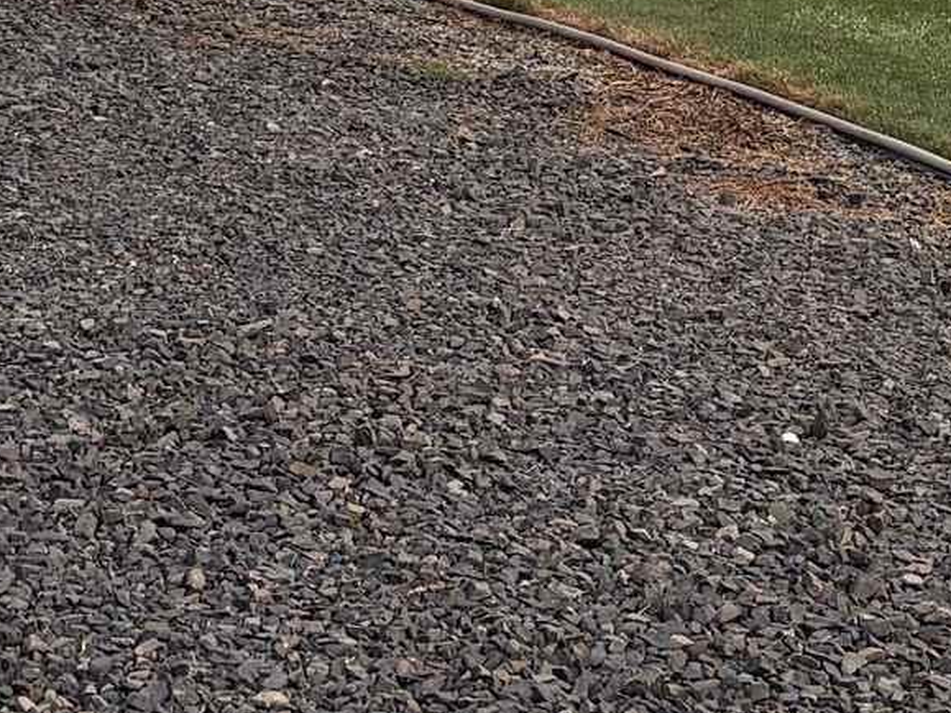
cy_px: -892
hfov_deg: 14.2
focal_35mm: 138
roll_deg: -0.9
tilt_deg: +5.0
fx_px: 3790
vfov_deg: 9.7
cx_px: 710
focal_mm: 5.96
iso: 50
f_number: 1.6
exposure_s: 1/543
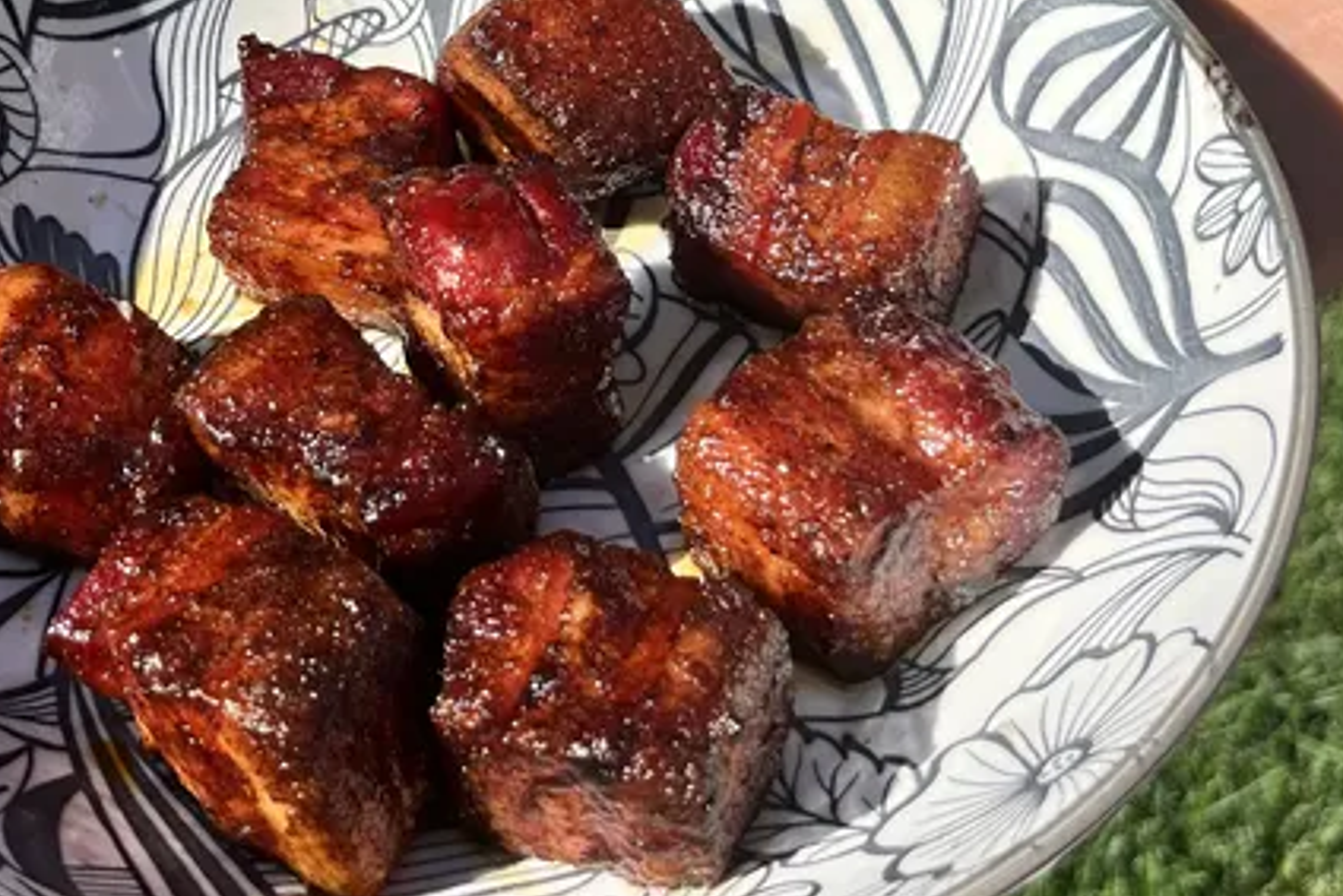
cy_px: 212
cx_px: 466
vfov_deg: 26.1
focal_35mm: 51
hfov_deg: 38.5
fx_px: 1903
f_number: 1.6
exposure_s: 1/2410
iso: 50
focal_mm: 5.1
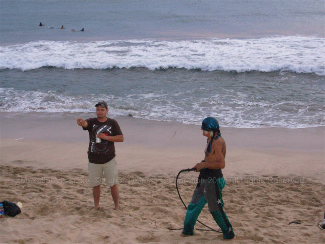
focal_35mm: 64
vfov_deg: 22.9
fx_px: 601
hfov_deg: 30.3
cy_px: 122
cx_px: 162
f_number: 3.4
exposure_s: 1/166
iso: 200
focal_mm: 10.5
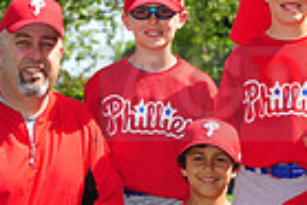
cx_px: 470
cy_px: 75
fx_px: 3056
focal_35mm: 358
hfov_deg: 5.7
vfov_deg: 3.8
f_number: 8
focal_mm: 86
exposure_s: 1/250
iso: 200
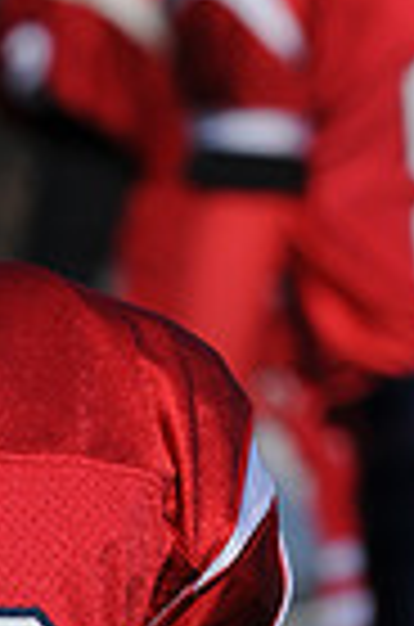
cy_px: 982
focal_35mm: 1874
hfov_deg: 0.7
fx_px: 32486
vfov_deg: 1.1
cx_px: -236
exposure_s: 1/500
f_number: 11
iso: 200
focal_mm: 300
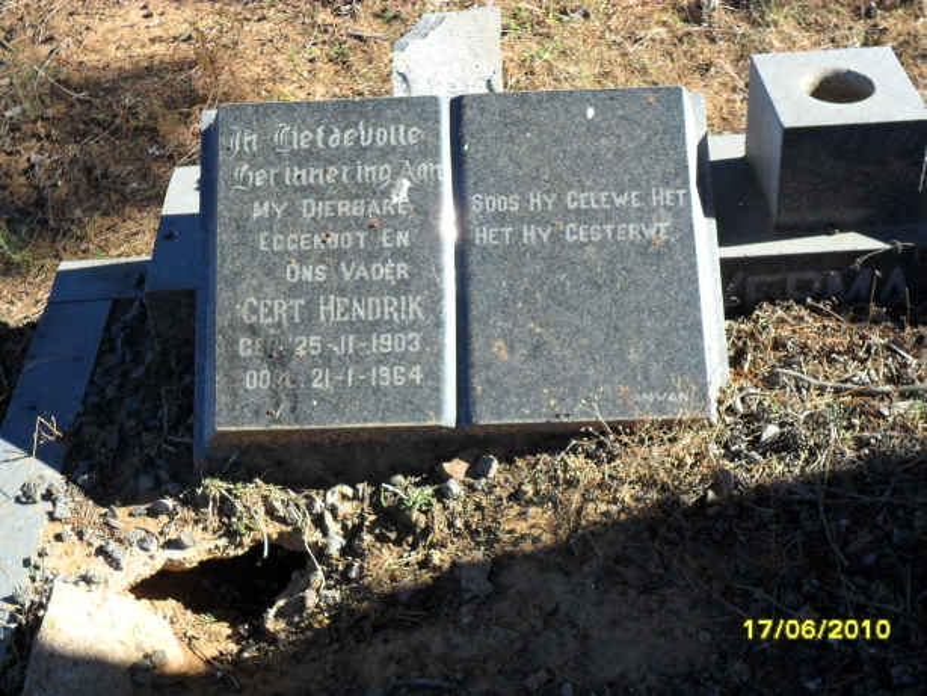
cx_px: 464
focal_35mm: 52
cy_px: 348
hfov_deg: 36.8
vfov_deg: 28.1
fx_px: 1393
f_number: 5
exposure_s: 1/125
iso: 100
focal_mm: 9.3
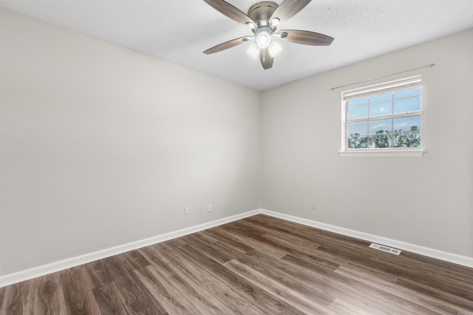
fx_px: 197
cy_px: 158
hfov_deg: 100.4
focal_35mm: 15
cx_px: 236
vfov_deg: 77.3
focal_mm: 10
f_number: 8
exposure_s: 1
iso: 100
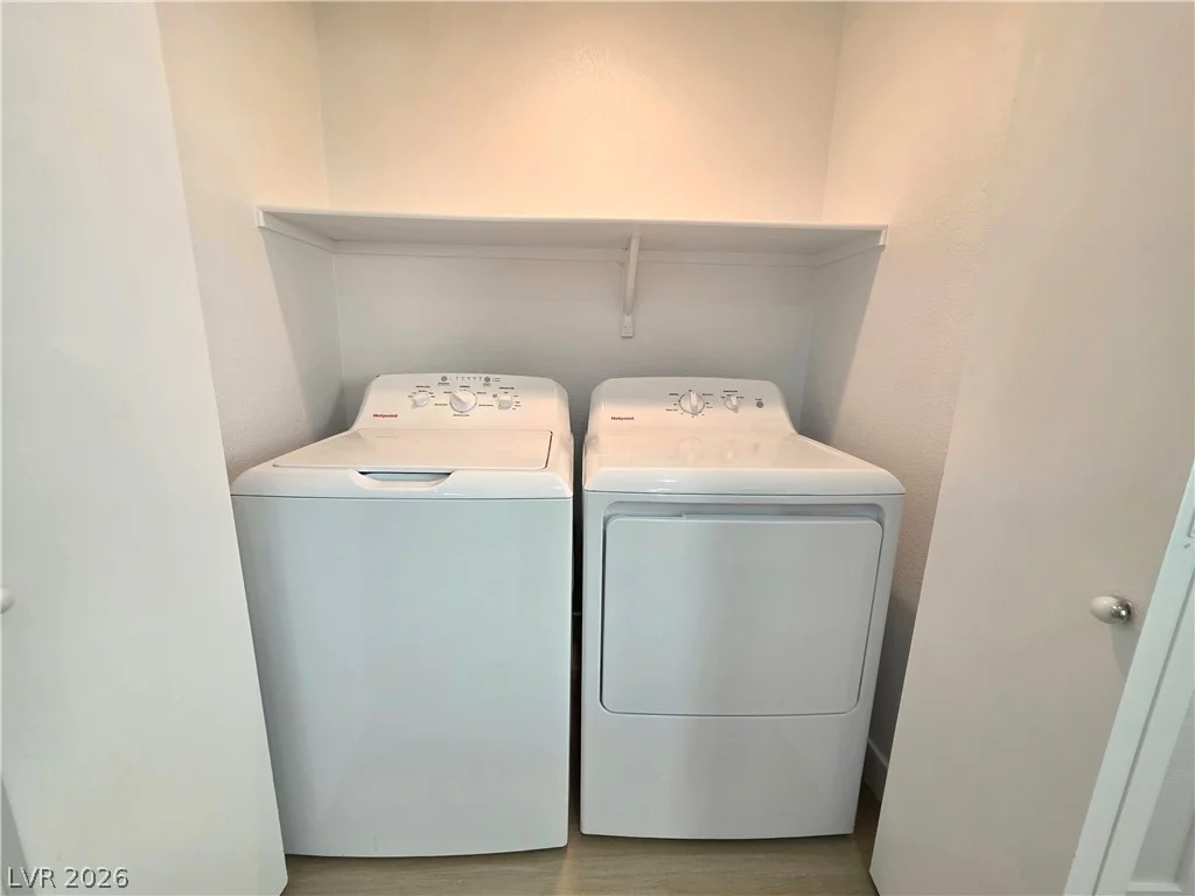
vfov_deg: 89.9
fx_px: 449
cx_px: 598
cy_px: 448
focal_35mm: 13
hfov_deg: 106.2
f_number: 1.9
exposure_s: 1/60.2
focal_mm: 2.2
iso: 160
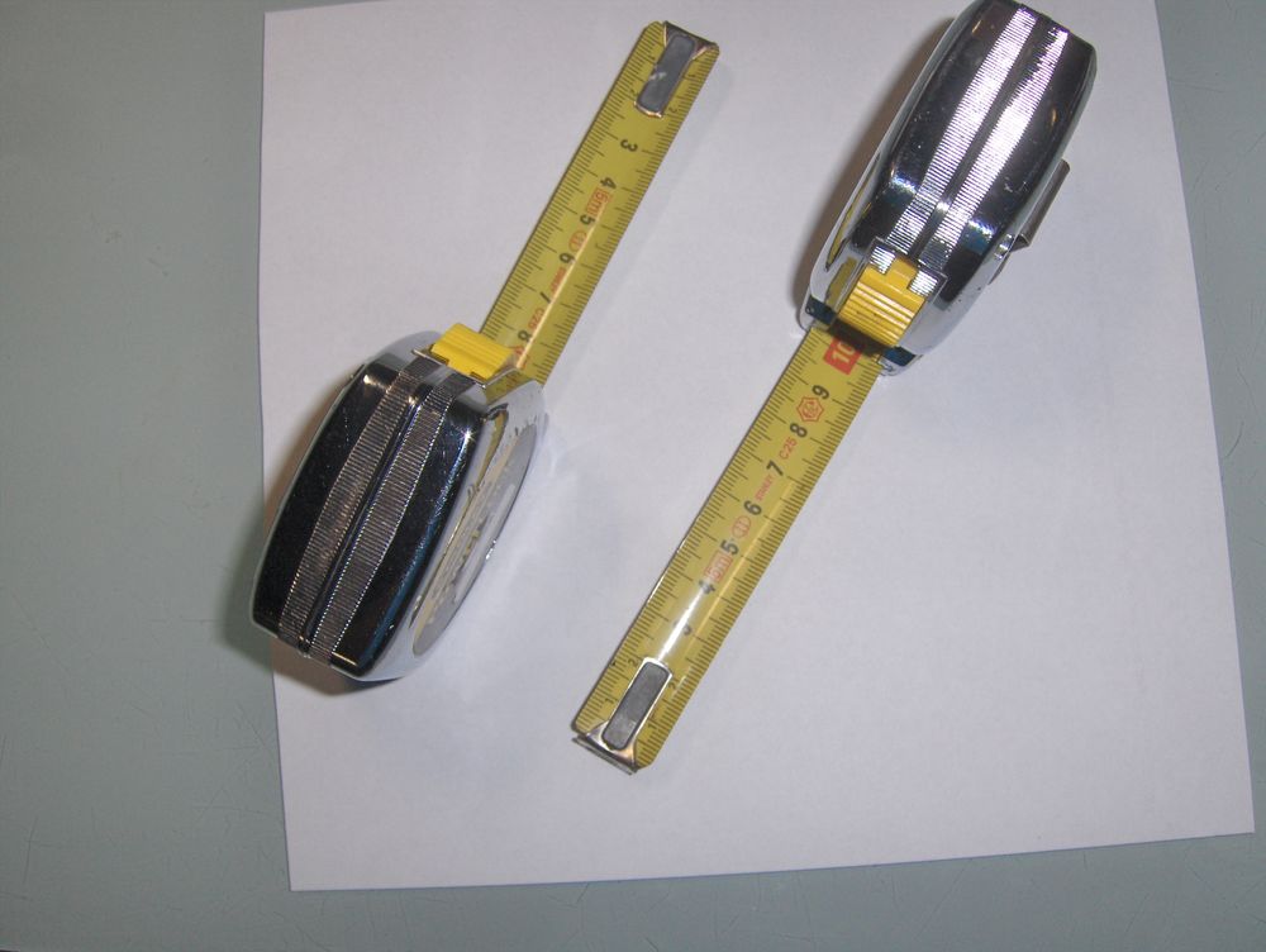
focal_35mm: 35
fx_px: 1281
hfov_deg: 52.6
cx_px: 633
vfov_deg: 40.8
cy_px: 476
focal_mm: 7.5
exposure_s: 1/164
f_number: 5.5
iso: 100
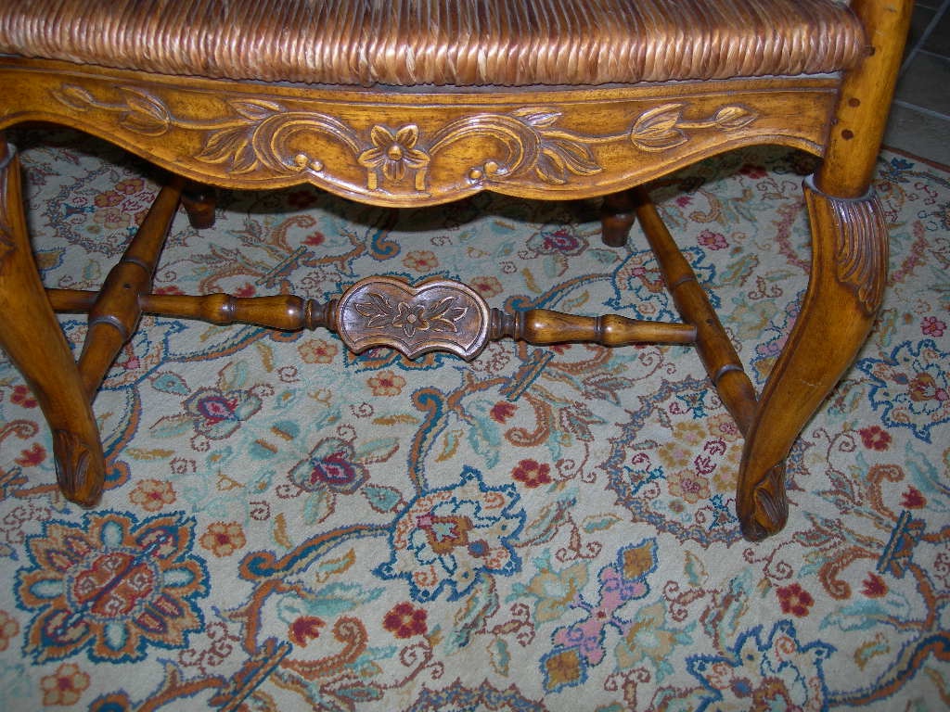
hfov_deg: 49.0
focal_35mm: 38
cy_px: 356
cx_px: 475
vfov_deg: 37.7
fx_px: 1043
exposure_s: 1/60.1
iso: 50
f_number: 2.8
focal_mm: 7.8
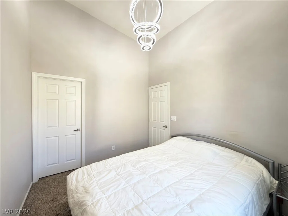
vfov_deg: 85.7
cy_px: 108
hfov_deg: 102.1
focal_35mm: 14
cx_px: 144
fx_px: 116
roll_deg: -0.2
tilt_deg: +0.0
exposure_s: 1/60
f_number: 2.2
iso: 250
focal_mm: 2.22
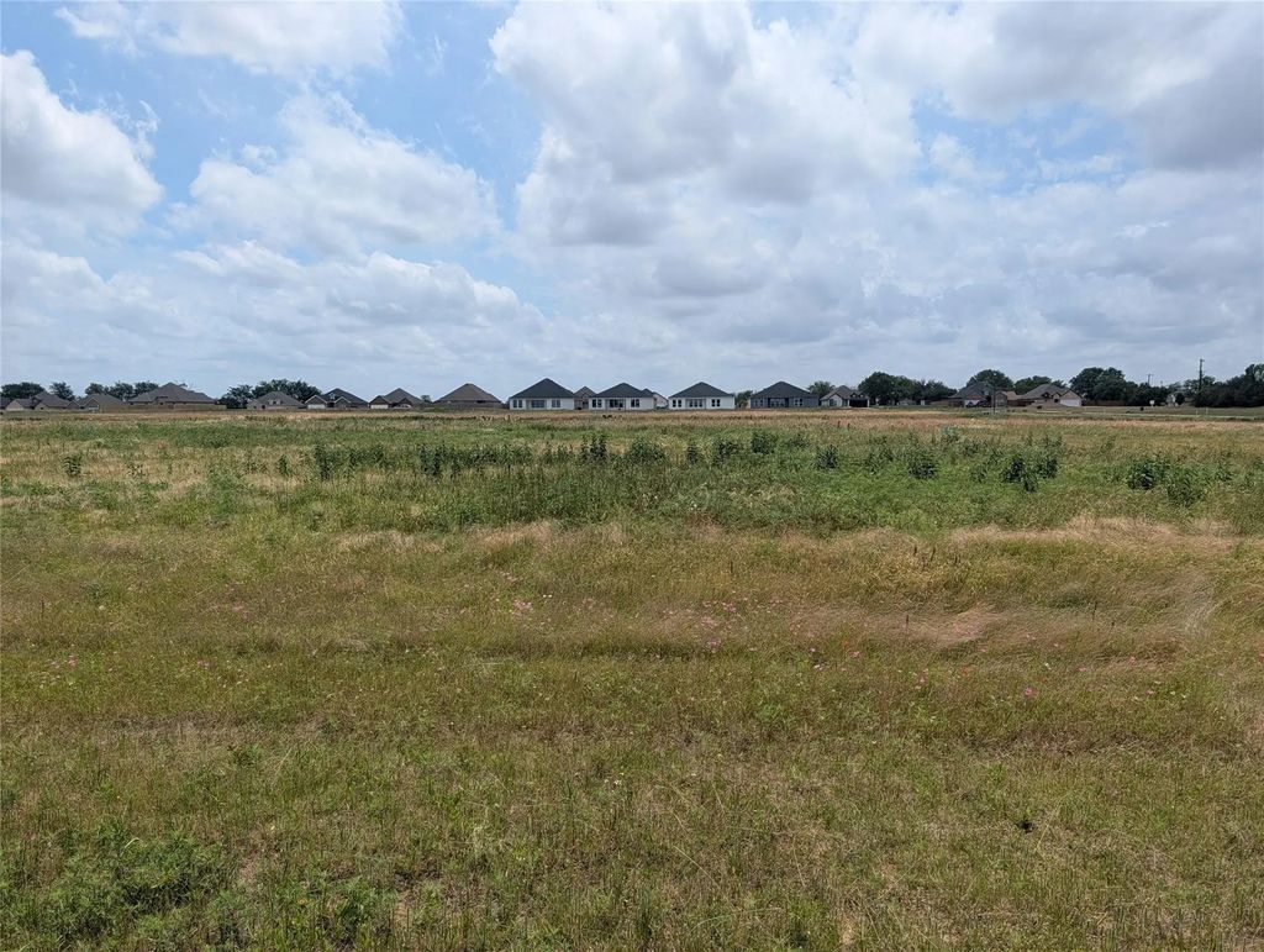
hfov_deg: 71.5
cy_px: 476
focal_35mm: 24
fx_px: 878
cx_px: 632
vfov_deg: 56.9
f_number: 1.68
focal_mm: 6.9
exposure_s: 1/1314
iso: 20
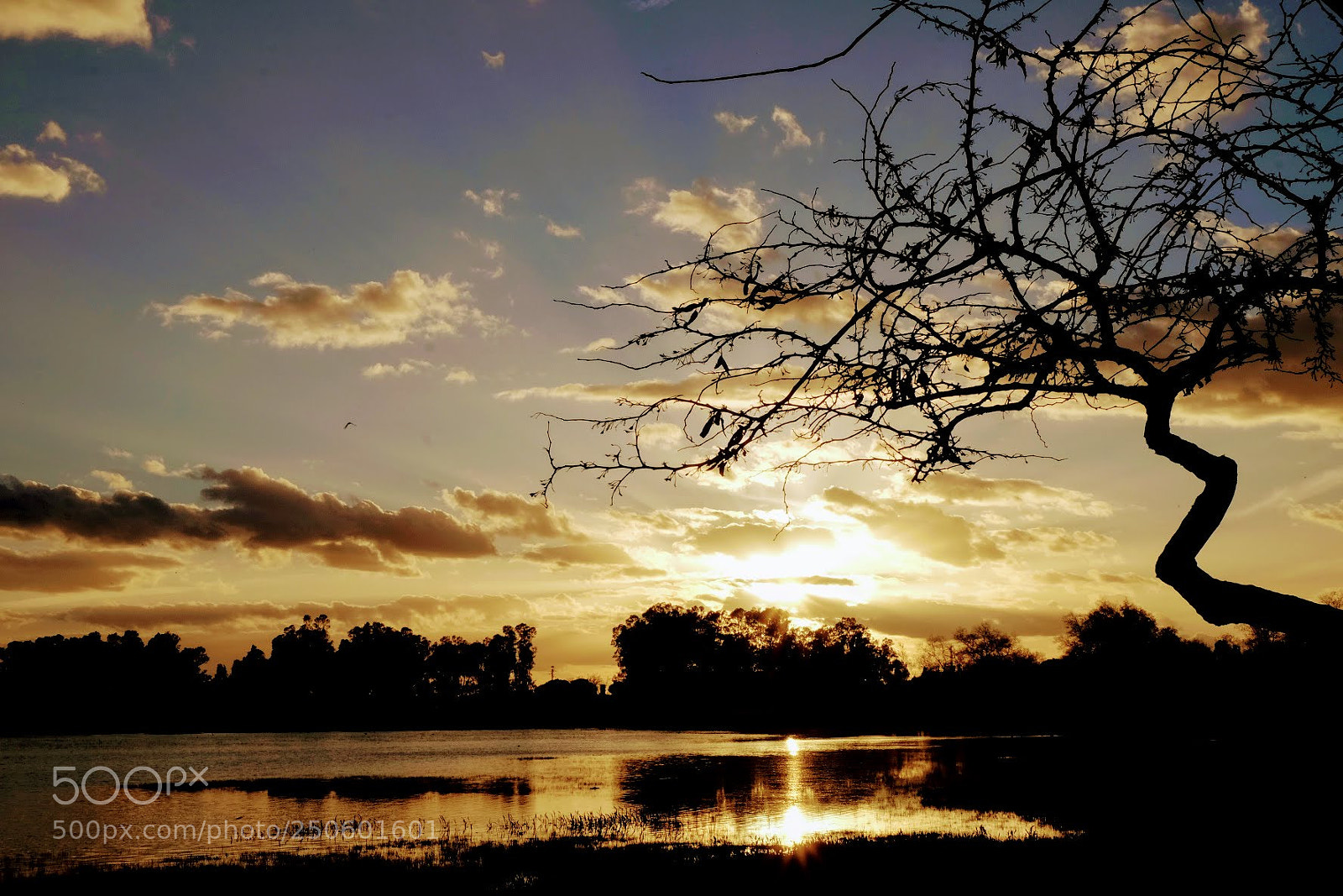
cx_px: 672
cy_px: 448
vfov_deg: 31.9
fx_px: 1567
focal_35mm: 42
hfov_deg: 46.4
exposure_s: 1/105
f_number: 22
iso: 200
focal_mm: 27.7
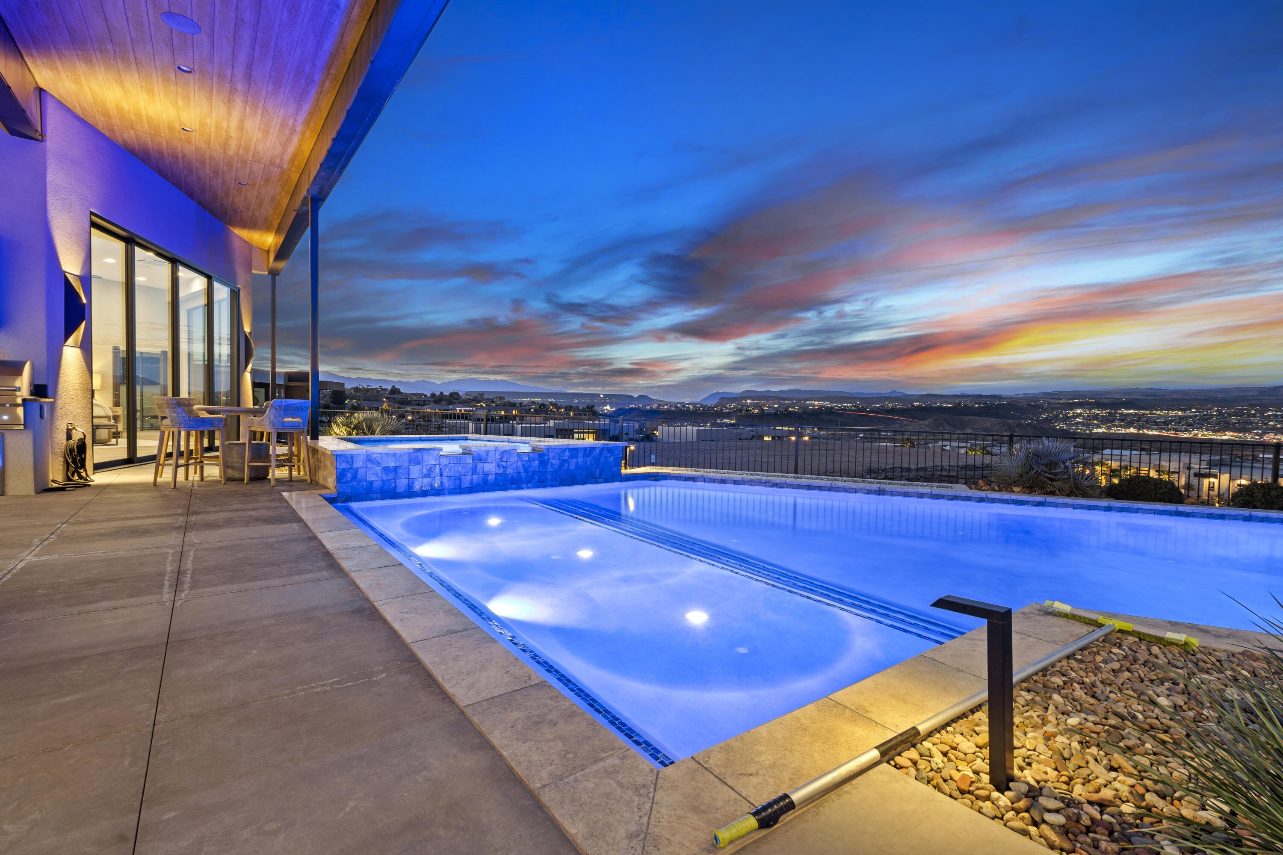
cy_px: 428
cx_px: 642
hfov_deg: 96.7
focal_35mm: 16
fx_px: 570
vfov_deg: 73.7
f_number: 10
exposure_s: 13
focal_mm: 16
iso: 125
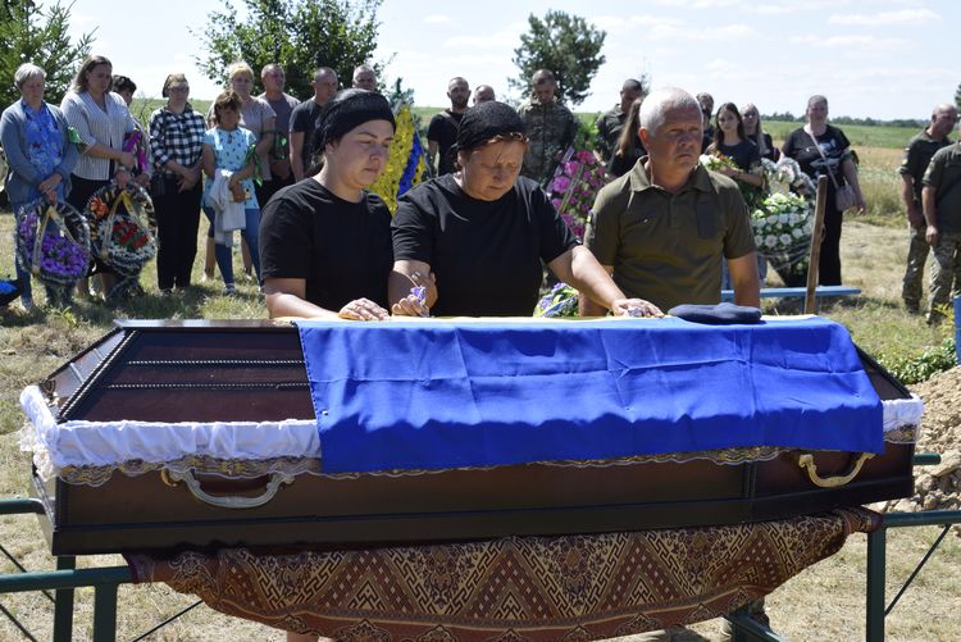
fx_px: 1402
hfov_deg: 37.8
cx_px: 480
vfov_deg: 25.8
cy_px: 321
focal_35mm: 52
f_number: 9
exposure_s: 1/320
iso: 200
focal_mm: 35
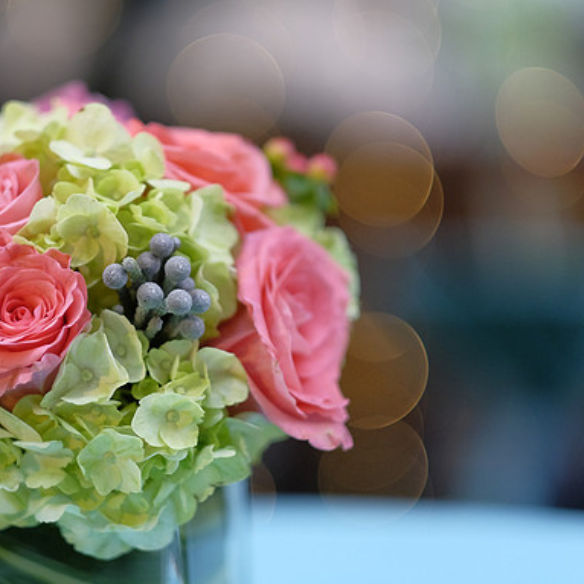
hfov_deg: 16.1
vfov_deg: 16.1
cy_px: 294
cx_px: 165
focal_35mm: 108
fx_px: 2061
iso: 1000
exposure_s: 1/1000
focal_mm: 56
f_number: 1.2
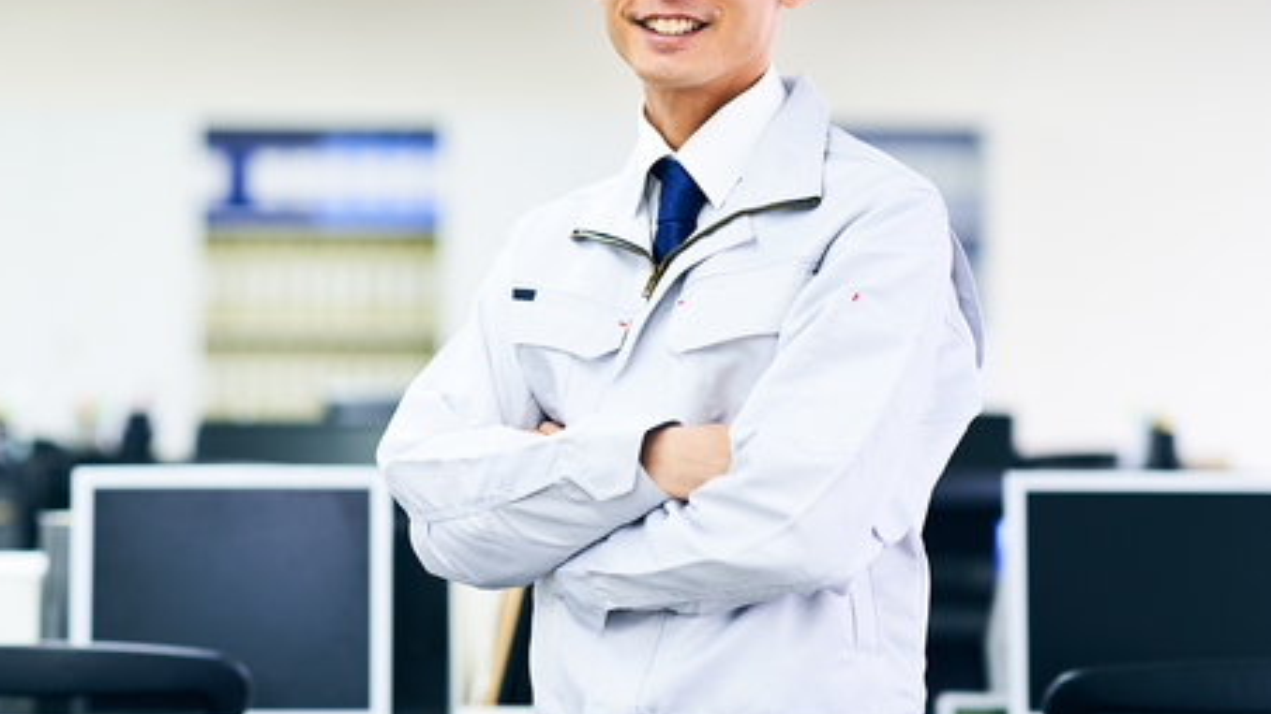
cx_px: 433
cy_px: 247
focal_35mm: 126
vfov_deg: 9.6
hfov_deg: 17.0
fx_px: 4245
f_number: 2
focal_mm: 85
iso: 320
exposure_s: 1/160
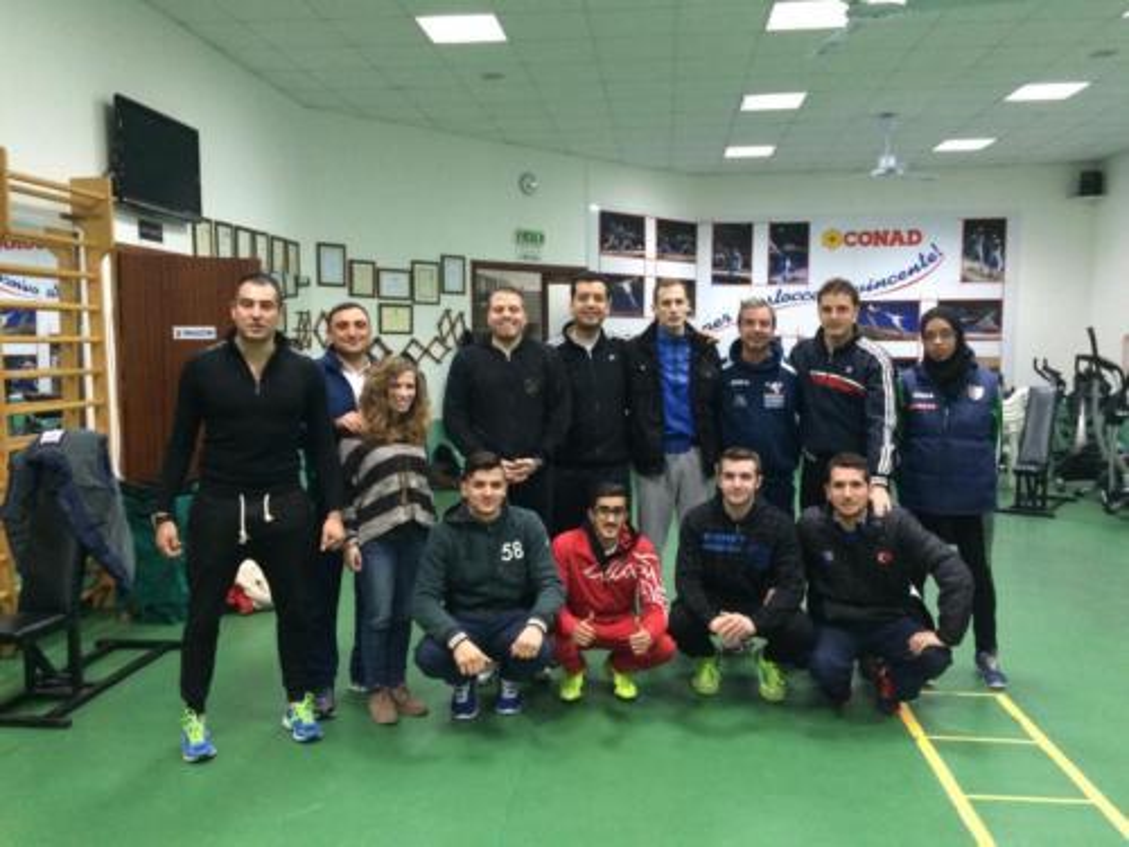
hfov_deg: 61.7
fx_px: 946
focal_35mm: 29
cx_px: 564
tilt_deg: -5.2
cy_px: 424
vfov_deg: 48.2
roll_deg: +1.6
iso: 320
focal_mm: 4.15
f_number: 2.2
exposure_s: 1/30
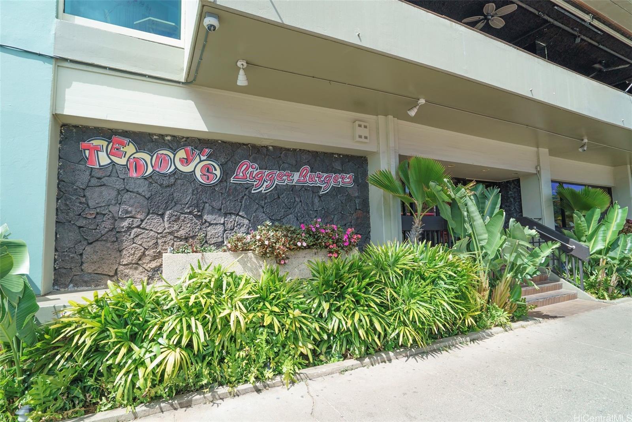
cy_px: 211
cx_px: 316
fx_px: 316
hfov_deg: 90.0
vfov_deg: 67.4
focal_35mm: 18
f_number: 5
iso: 125
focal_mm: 18
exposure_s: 1/160
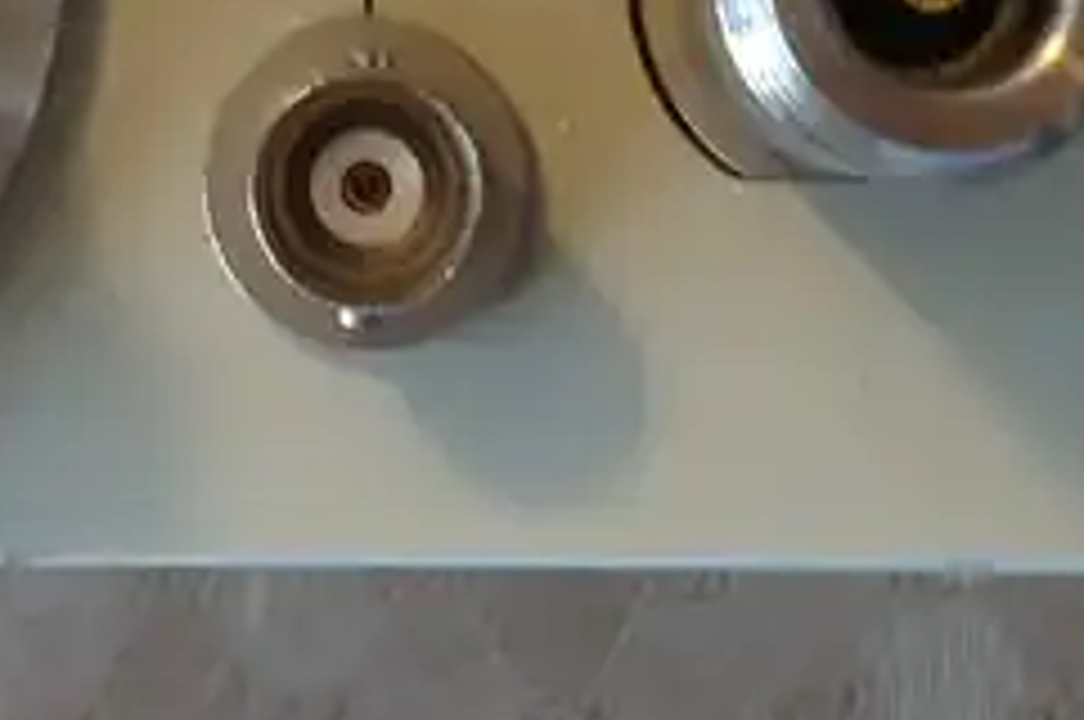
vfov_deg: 8.5
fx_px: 4541
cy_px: -774
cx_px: 220
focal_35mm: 151
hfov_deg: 13.5
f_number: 2.4
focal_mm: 4.28
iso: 64
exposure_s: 1/24
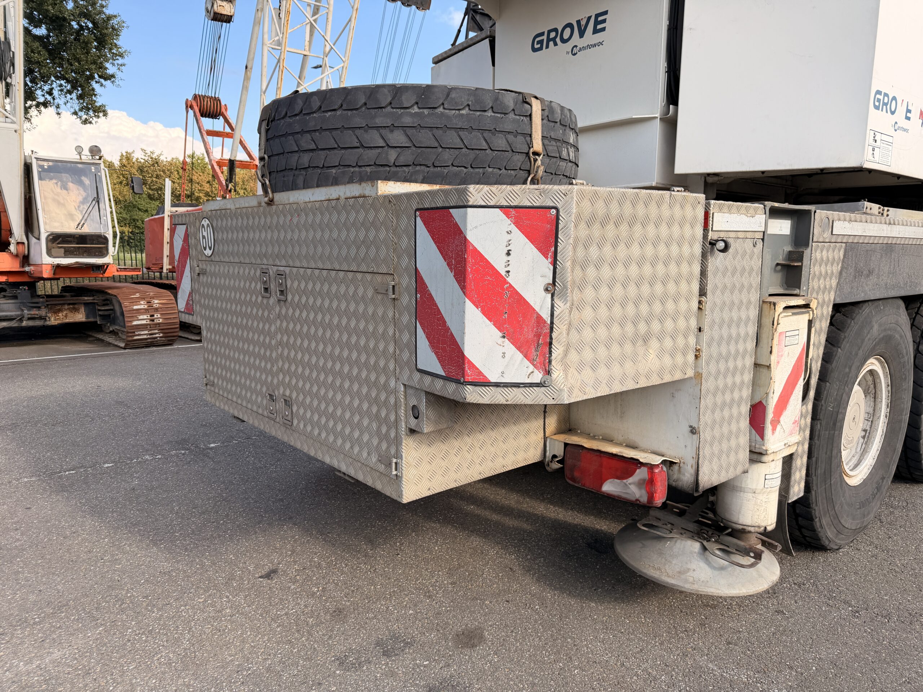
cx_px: 462
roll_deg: +2.2
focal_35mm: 24
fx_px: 640
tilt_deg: -5.4
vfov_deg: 56.8
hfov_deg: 71.6
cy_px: 346
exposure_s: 1/1618
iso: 100
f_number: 1.78
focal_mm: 6.76
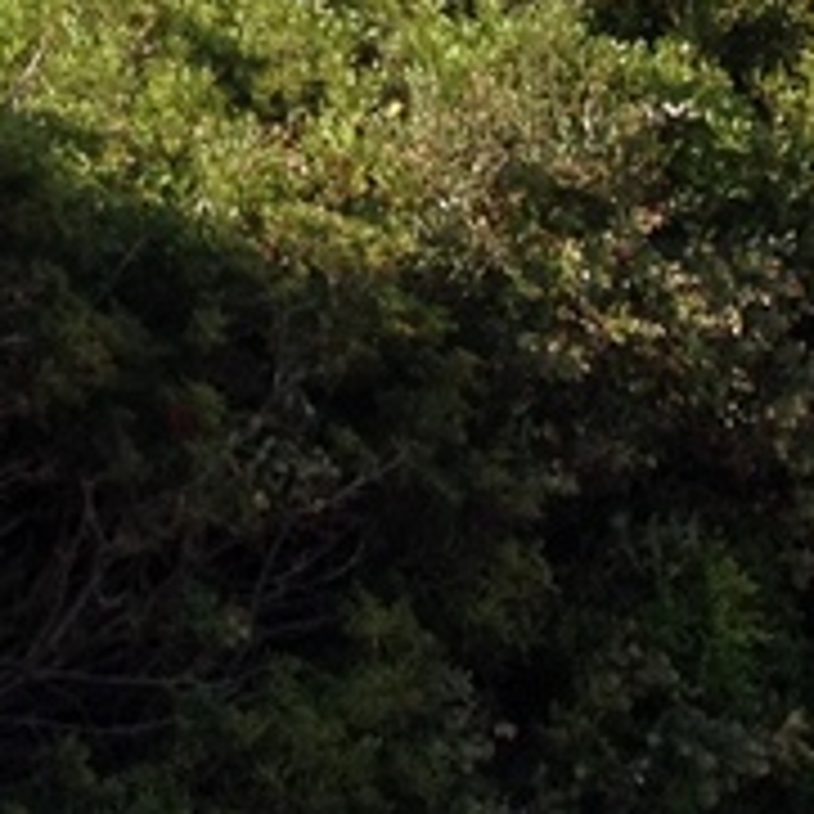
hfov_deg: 7.5
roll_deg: -2.7
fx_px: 5454
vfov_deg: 8.0
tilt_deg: +14.1
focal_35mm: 205
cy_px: -1025
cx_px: -1668
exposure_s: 1/863
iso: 50
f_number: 2.4
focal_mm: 4.28
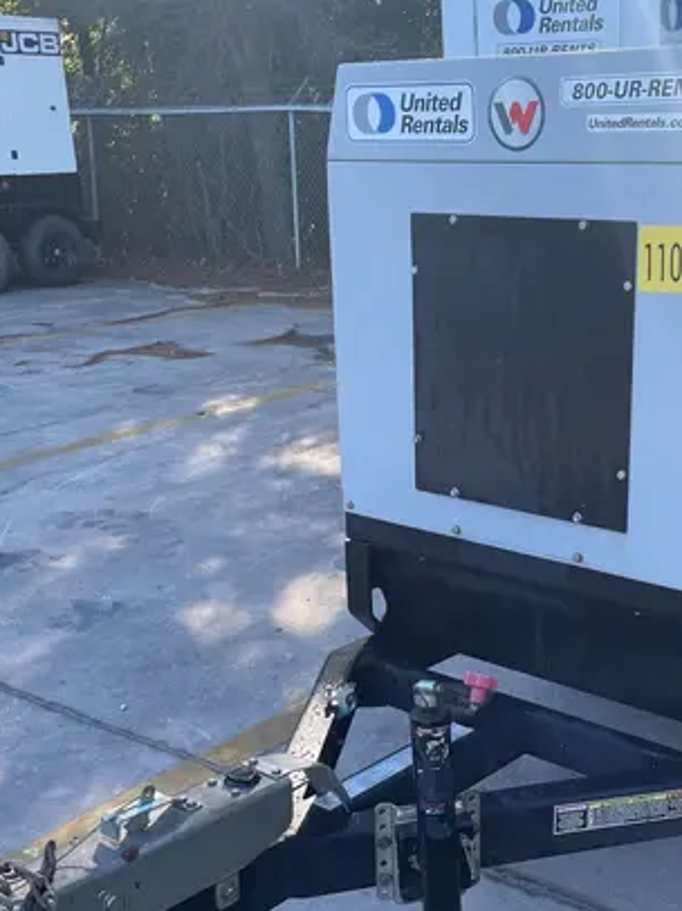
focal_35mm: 47
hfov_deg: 30.3
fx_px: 1236
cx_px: 523
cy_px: 542
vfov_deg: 40.3
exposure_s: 1/449
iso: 32
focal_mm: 4.2
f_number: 1.6
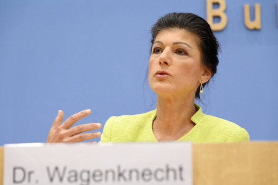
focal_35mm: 96
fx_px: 741
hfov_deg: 21.3
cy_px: 92
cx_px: 139
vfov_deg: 14.2
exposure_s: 1/500
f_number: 5.6
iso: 5000
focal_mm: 96
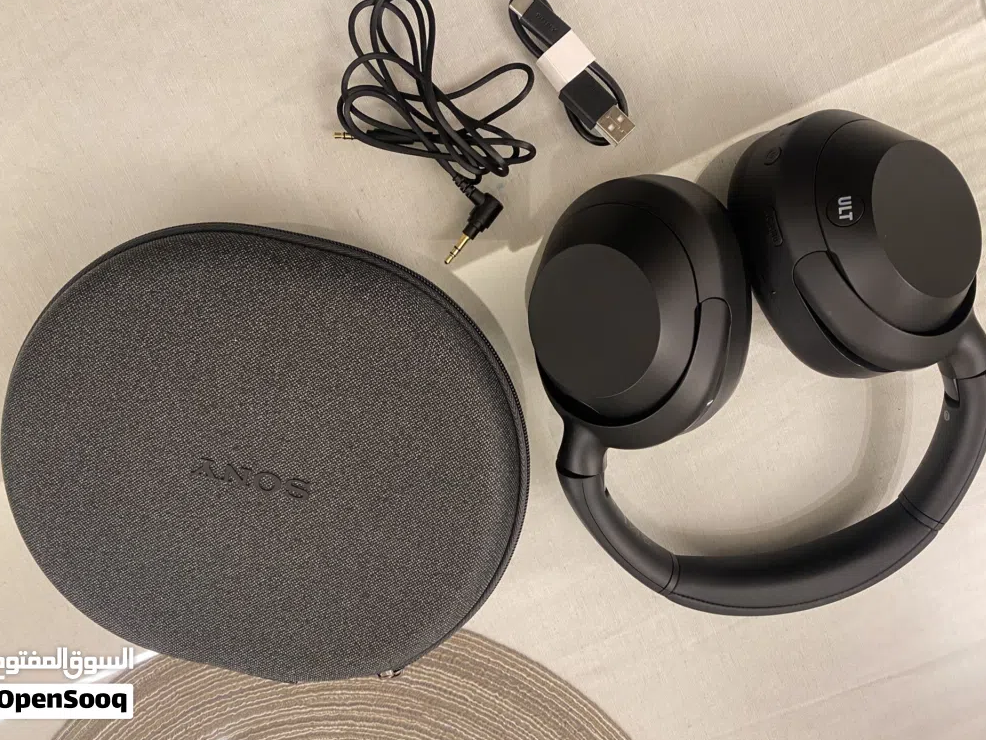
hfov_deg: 65.3
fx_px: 769
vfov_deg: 51.4
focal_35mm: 27
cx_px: 476
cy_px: 359
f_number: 1.8
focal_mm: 4.25
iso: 125
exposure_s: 1/50
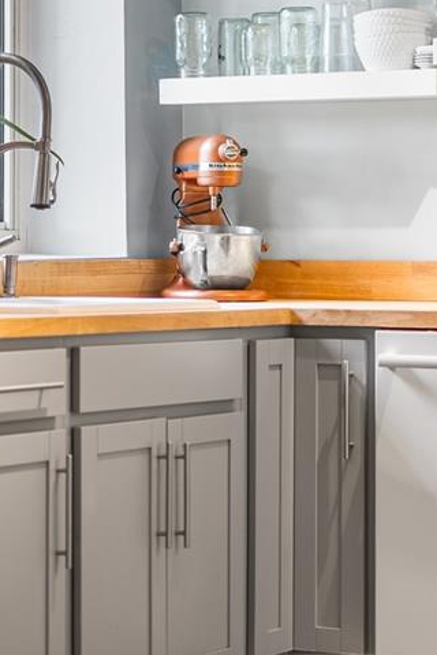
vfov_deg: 16.3
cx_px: 272
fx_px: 2276
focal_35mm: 125
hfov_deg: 11.0
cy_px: 187
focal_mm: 50
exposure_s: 1/13
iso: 200
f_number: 1.8
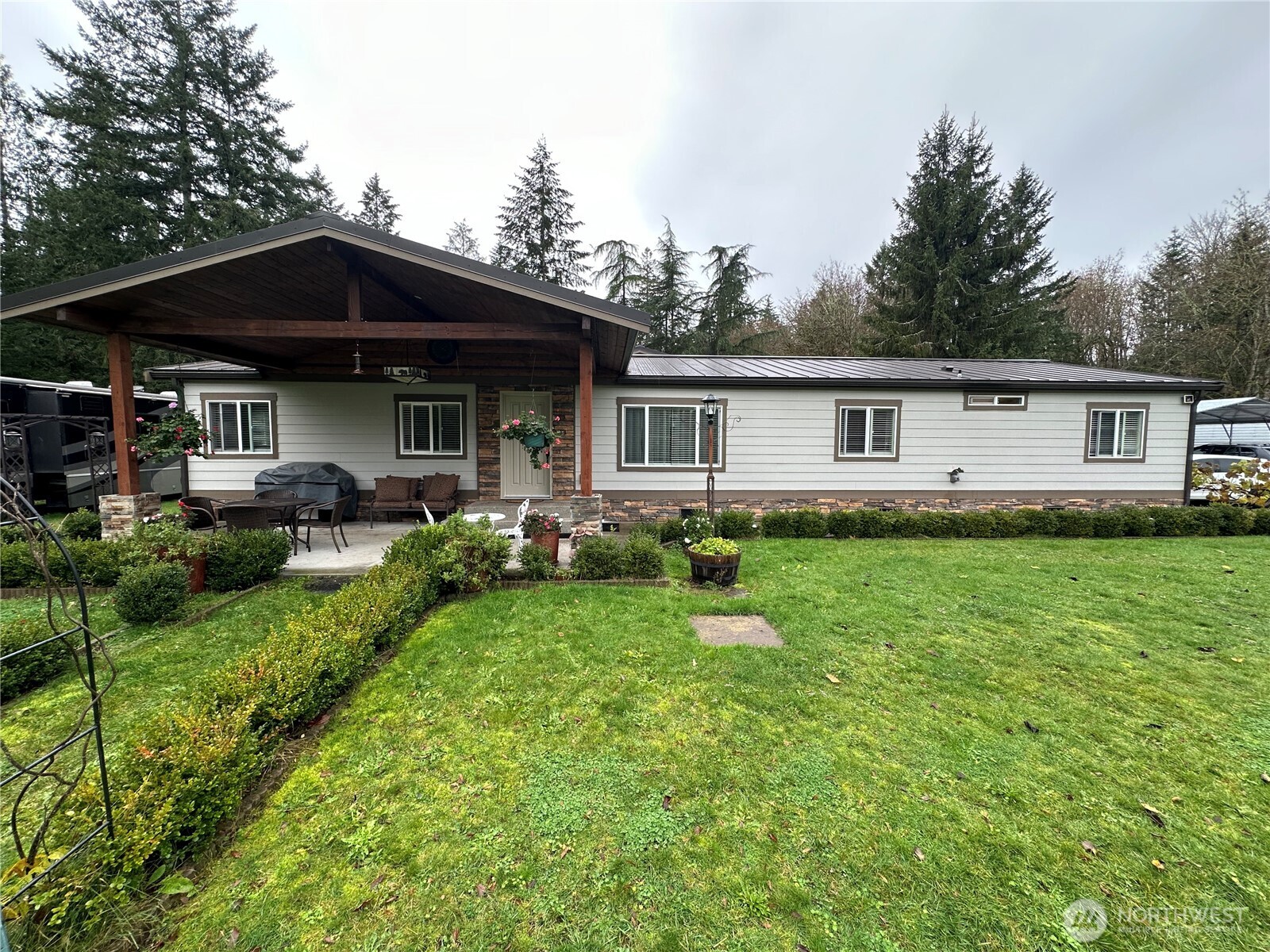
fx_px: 514
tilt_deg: -3.8
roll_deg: +0.3
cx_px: 635
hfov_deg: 102.1
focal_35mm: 14
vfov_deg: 85.7
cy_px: 476
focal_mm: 2.22
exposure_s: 1/99
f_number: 2.2
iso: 64
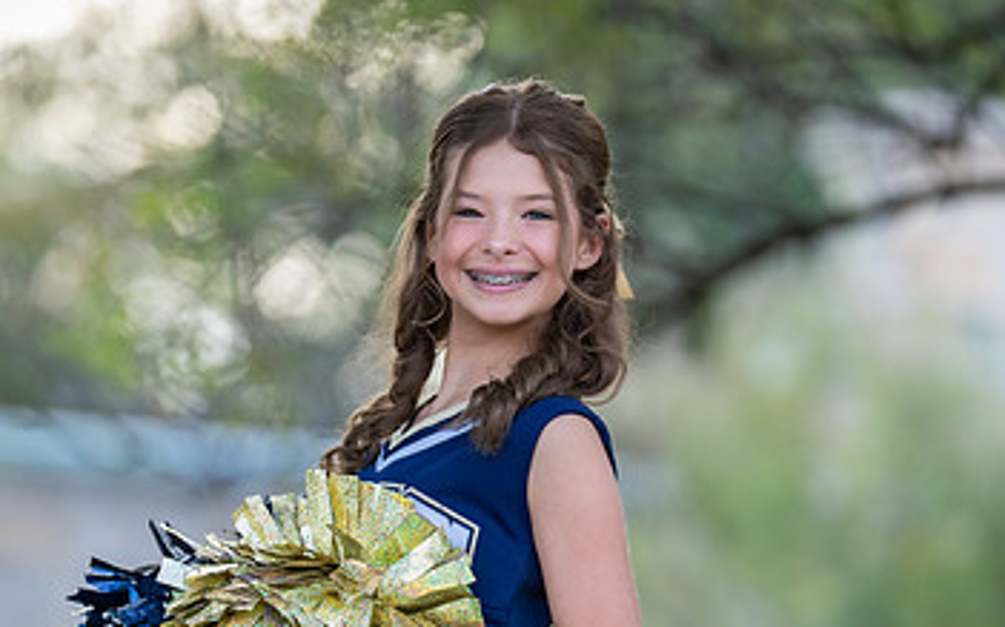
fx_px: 7939
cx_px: 446
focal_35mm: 290
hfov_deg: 7.2
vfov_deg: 4.5
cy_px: 515
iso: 320
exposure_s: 1/320
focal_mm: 159
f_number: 2.8
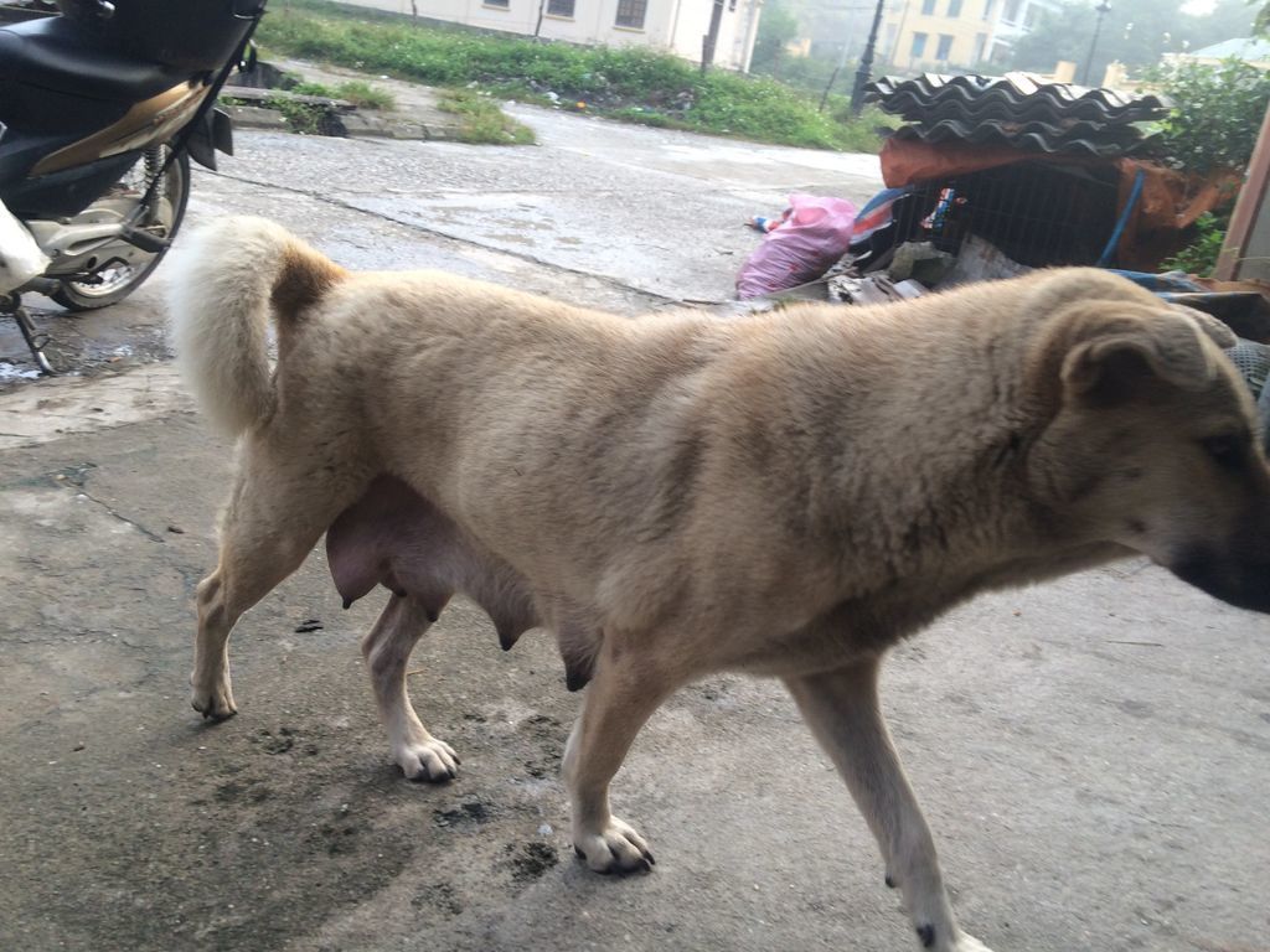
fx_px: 1064
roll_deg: -9.8
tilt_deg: -21.1
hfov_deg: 61.7
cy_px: 476
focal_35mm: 29
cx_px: 635
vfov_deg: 48.2
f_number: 2.2
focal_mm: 4.15
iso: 50
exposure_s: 1/120
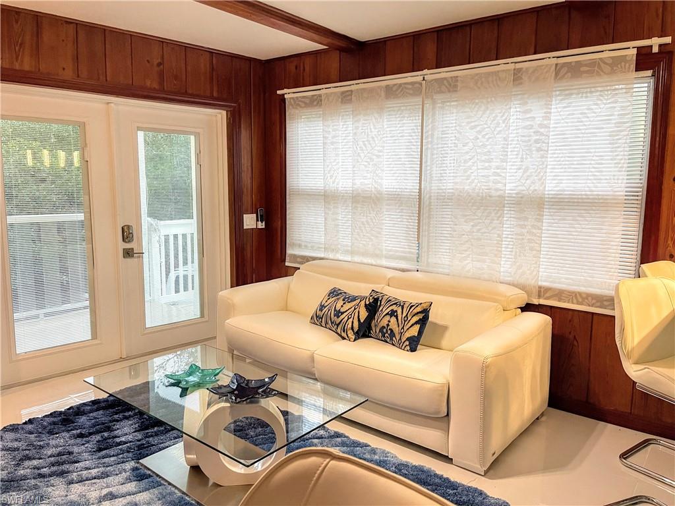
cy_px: 253
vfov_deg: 53.1
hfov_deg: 67.3
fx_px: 507
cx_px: 338
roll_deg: -0.9
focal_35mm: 26
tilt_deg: -8.8
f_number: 1.6
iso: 100
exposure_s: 1/60
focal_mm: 5.1
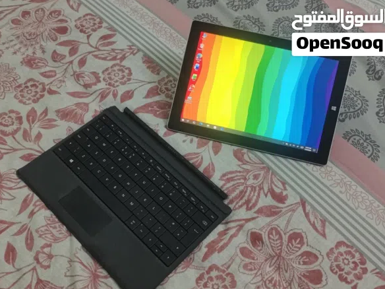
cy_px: 151
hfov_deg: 54.0
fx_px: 378
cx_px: 192
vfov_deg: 41.8
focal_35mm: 34
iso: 160
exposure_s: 1/54
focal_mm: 6.06
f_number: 1.8
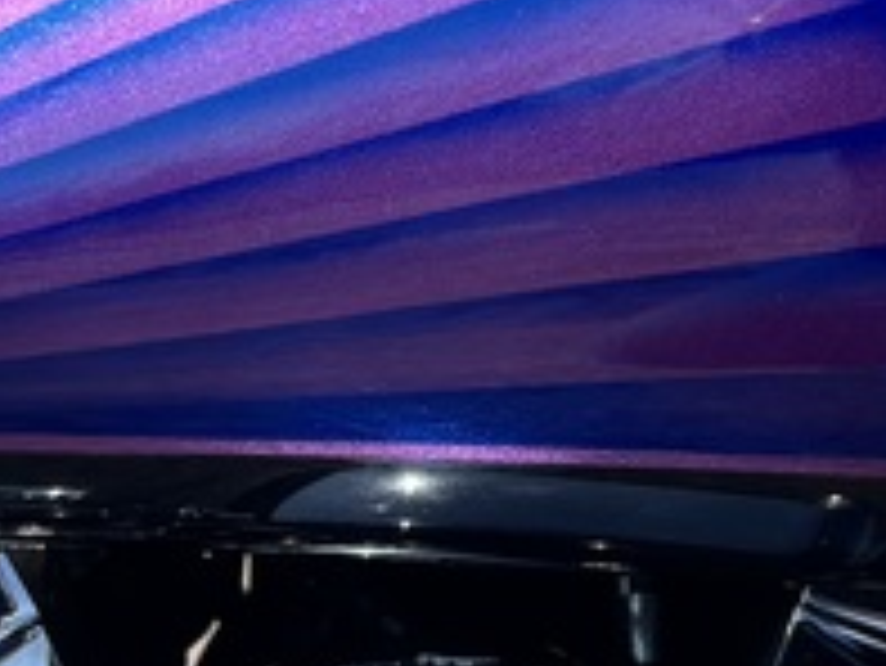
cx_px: 567
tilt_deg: -10.3
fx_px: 3457
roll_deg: -1.7
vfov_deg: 10.5
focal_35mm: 135
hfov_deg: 14.6
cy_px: -392
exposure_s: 1/2571
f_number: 1.6
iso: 50
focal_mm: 5.96
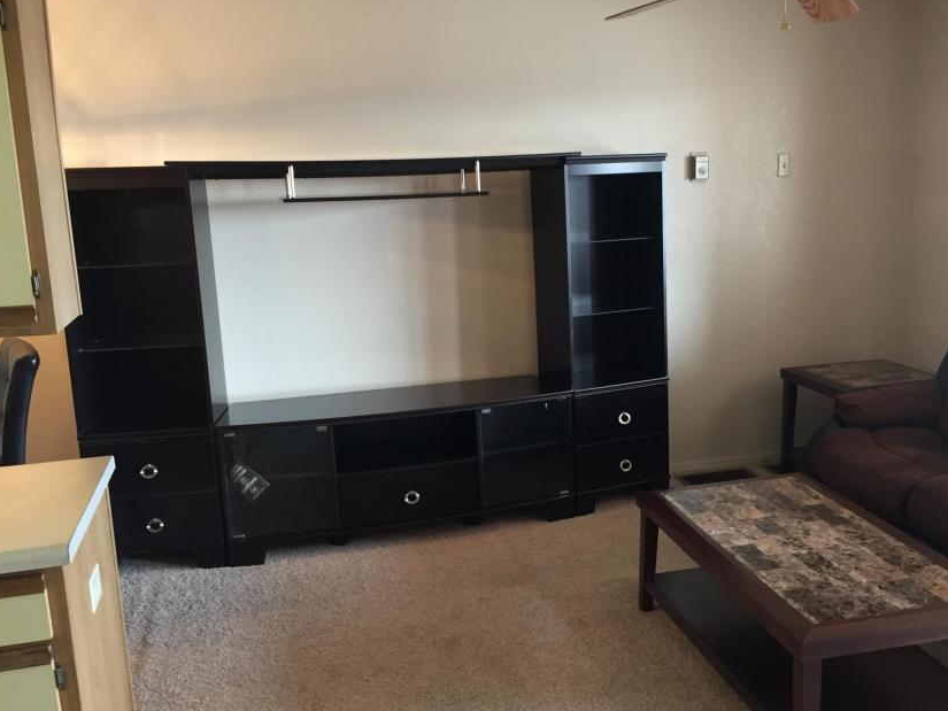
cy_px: 380
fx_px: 986
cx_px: 573
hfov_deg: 51.0
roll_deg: +1.2
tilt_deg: -12.7
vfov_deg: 39.6
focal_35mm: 36
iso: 100
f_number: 2.2
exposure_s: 1/30
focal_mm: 4.15
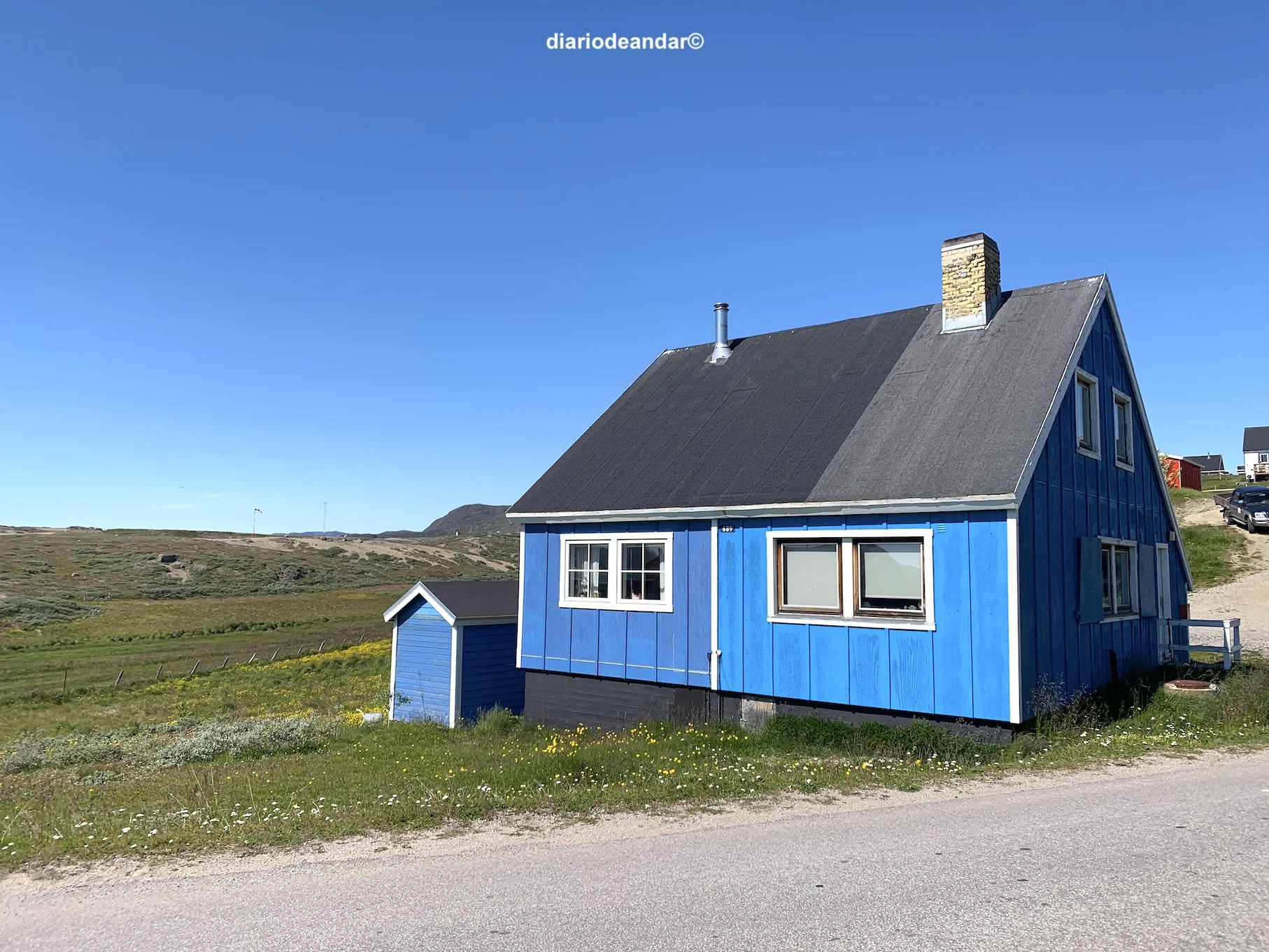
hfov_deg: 67.3
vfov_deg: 53.1
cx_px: 634
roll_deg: +2.5
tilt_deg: +7.8
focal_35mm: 26
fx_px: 953
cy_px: 476
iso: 25
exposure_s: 1/2755
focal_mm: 4.25
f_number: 1.8
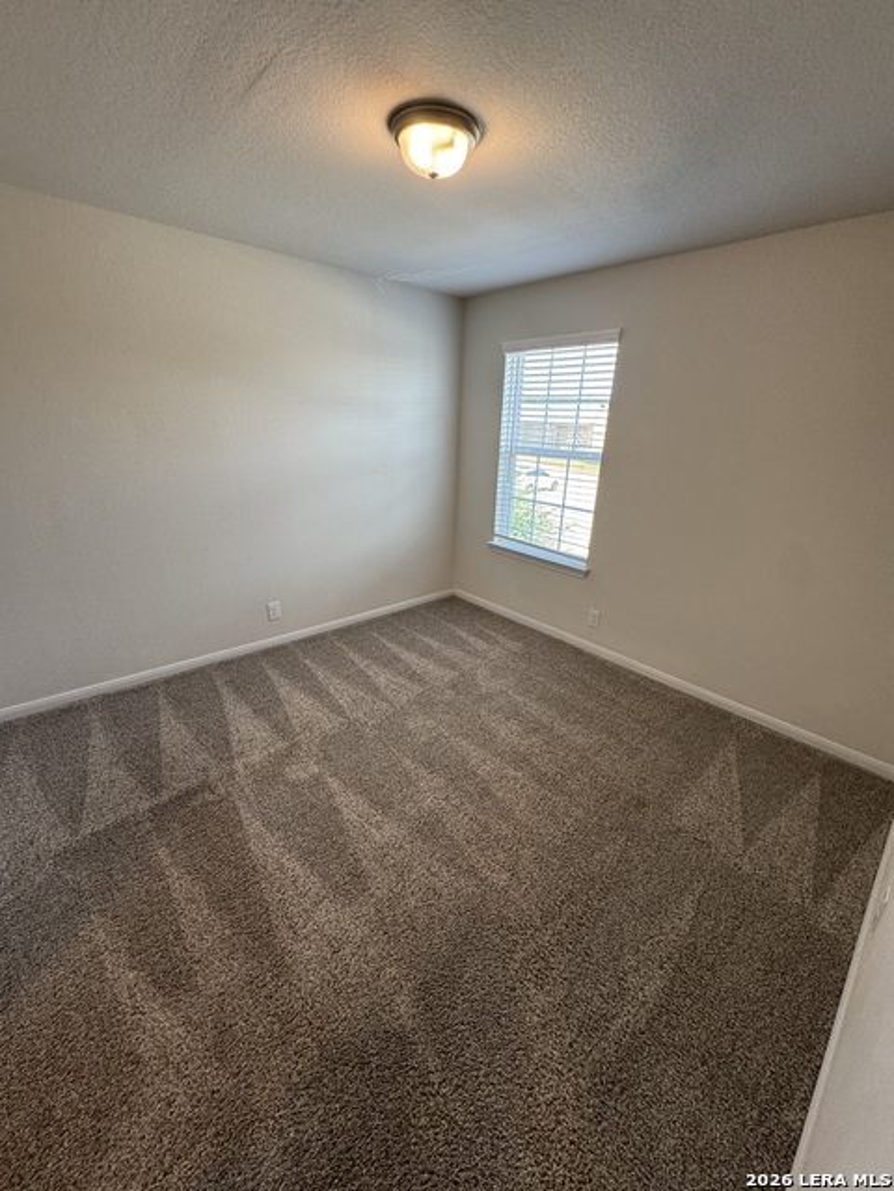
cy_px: 596
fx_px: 482
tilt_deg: -20.8
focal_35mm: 14
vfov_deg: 102.1
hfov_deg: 85.7
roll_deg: -2.7
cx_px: 447
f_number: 2.2
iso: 160
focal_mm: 2.22
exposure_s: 1/120
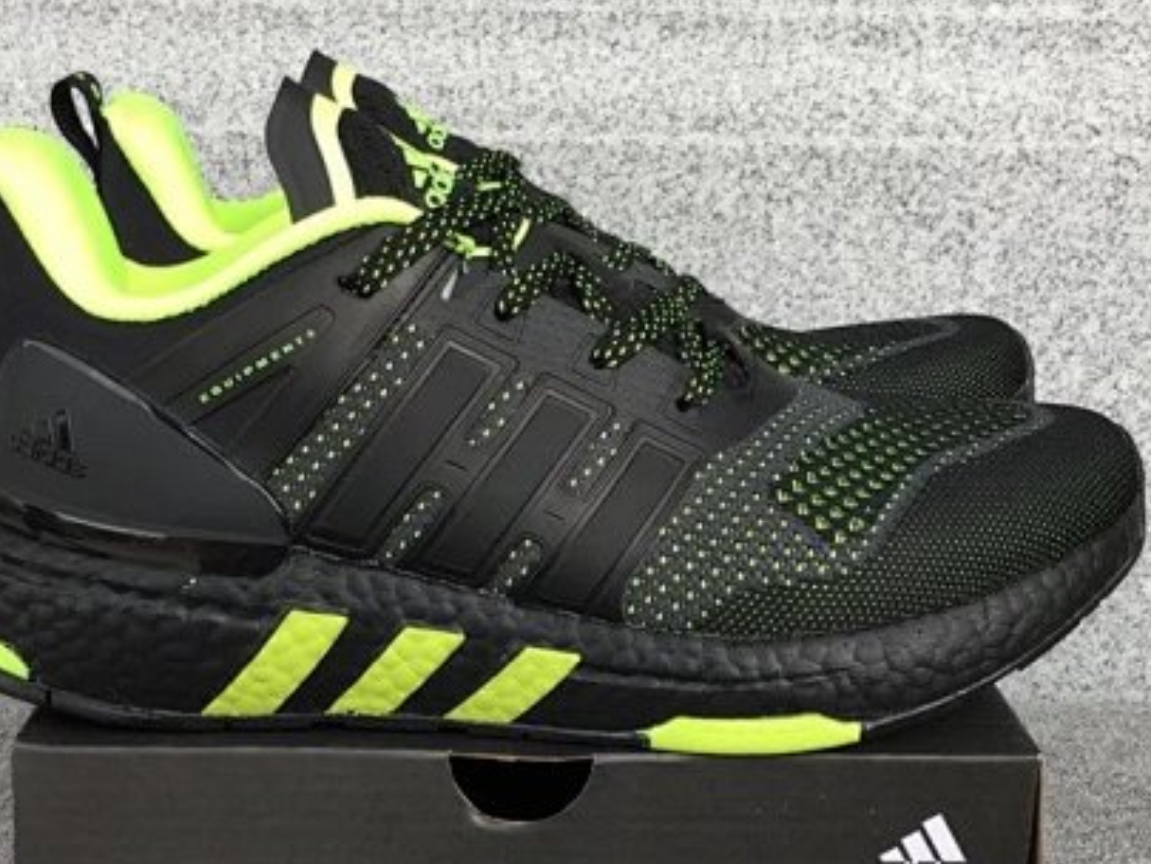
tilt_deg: -19.9
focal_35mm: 49
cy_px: 617
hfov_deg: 38.9
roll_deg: -0.5
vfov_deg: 29.4
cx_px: 520
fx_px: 1630
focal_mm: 3.3
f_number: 2.4
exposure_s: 1/116
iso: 25
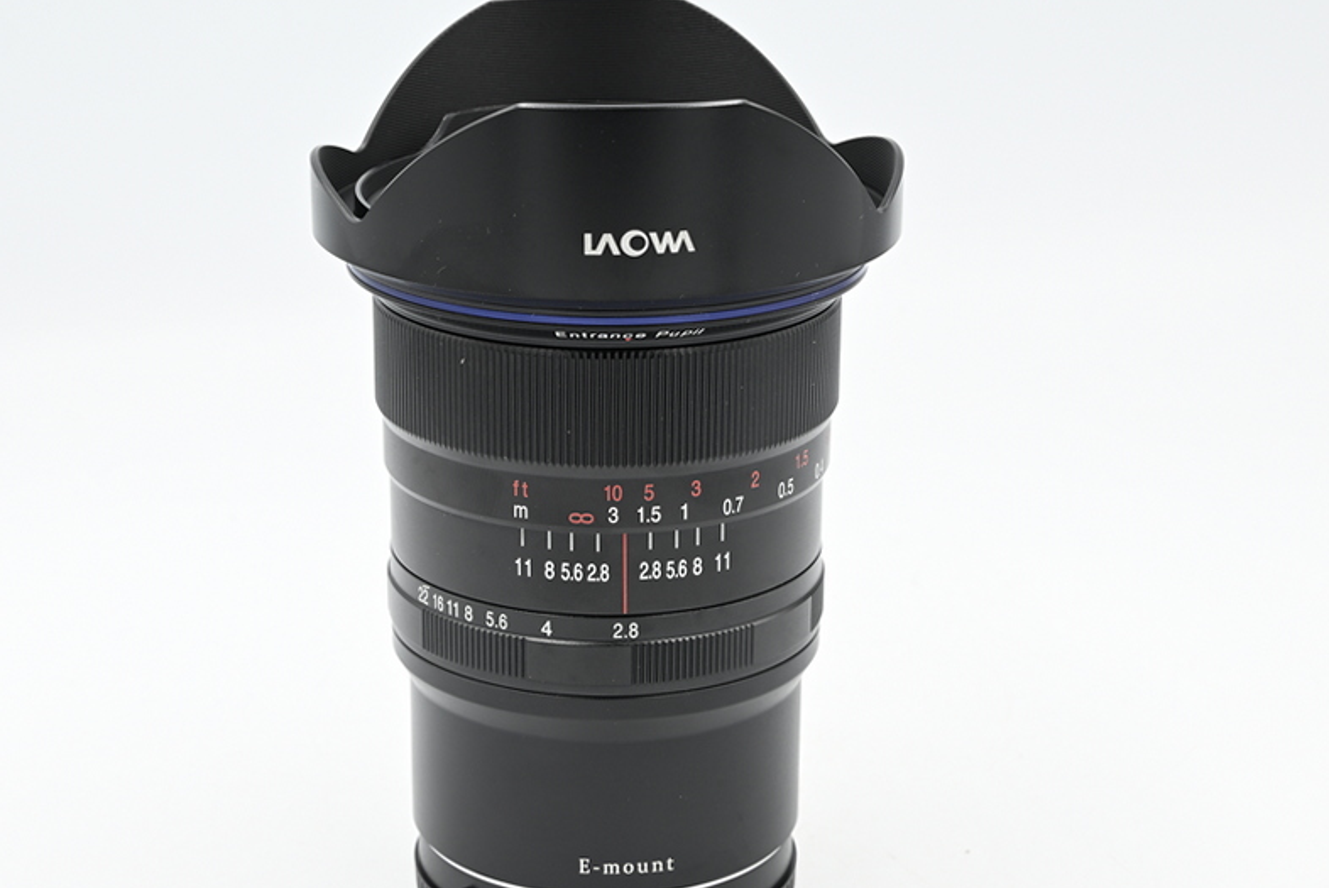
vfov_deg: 18.4
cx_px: 610
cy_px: 444
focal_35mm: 74
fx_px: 2733
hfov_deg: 27.3
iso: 200
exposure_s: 1/20
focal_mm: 60
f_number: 14
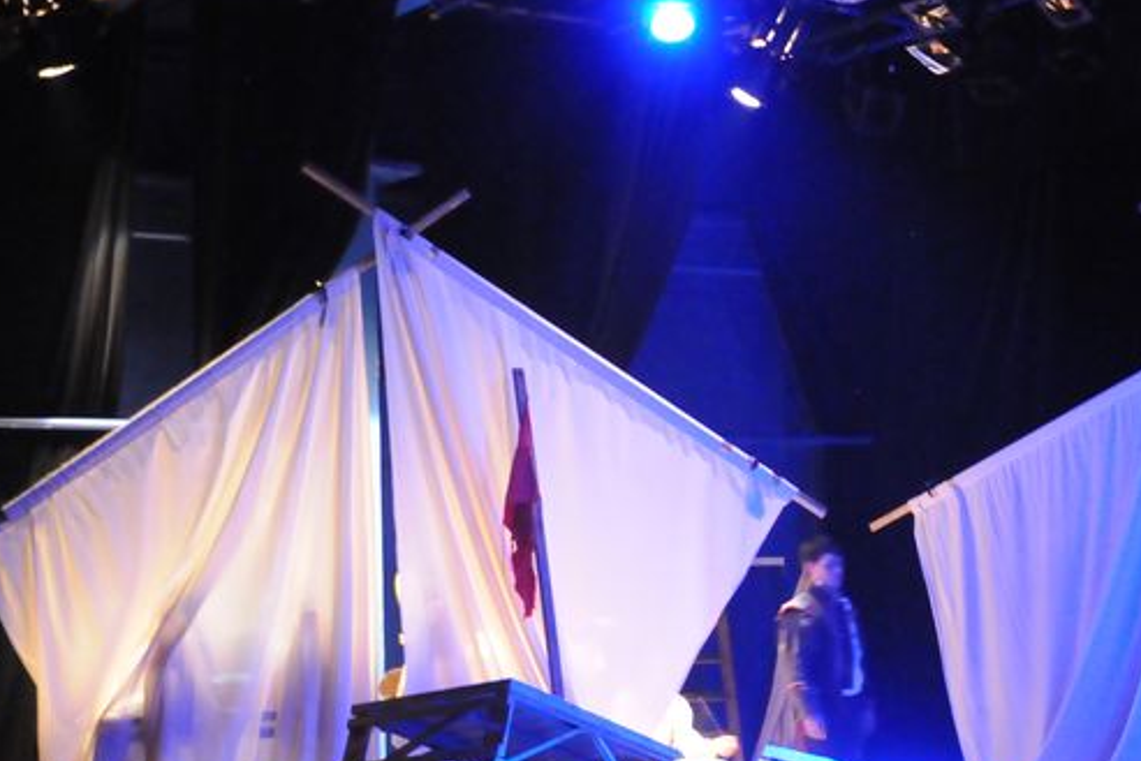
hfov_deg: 29.3
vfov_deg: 20.0
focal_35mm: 68
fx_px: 2156
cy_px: 482
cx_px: 815
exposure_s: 1/1.3
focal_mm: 28
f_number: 4
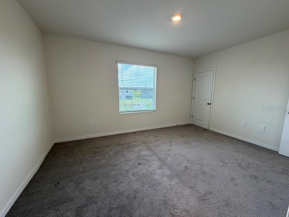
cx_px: 144
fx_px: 117
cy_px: 108
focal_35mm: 14
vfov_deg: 85.7
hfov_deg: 102.1
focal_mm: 2.22
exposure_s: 1/120
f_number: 2.2
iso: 200
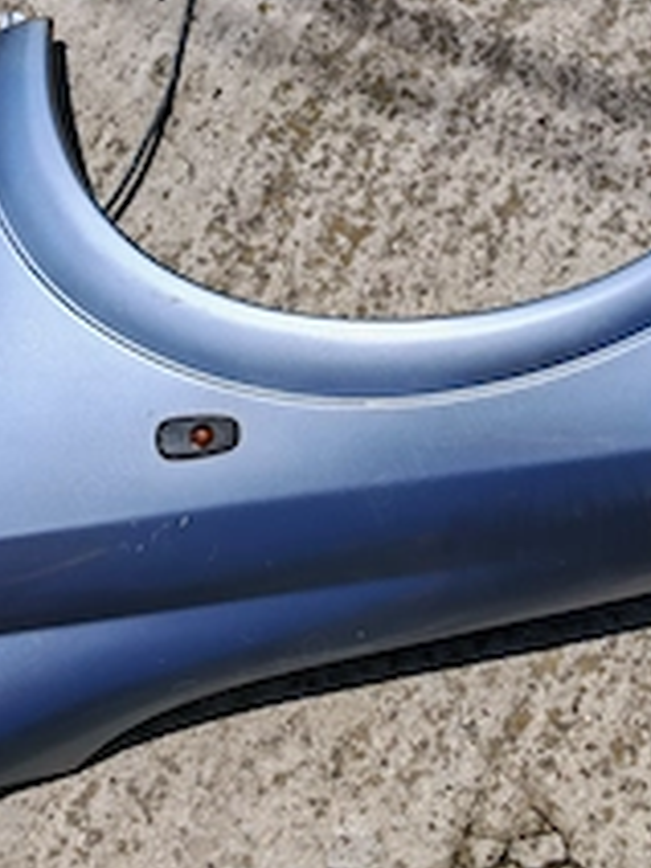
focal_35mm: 51
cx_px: 344
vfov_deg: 36.2
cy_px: 168
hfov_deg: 28.6
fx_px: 1279
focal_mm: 6.83
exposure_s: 1/2200
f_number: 2
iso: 50
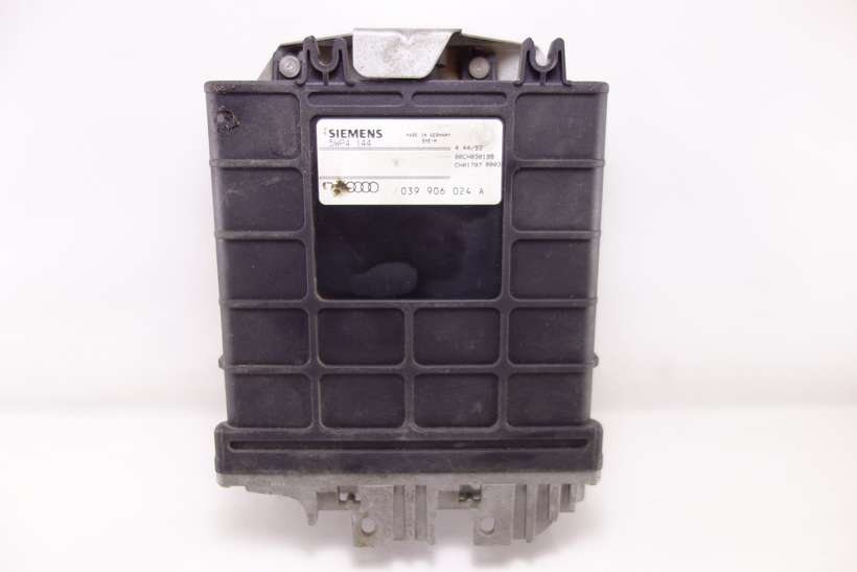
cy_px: 286
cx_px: 428
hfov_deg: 65.5
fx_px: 667
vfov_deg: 46.4
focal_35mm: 28
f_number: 1.8
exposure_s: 1/100
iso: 125
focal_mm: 10.4
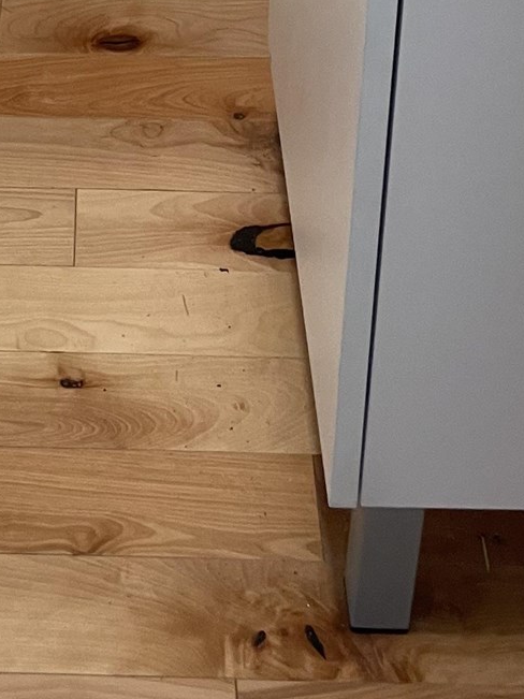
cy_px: -504
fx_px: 1857
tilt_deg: -22.7
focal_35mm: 92
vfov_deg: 17.8
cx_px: 72
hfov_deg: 15.9
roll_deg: +0.8
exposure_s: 1/60
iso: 80
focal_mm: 4.2
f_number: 1.6
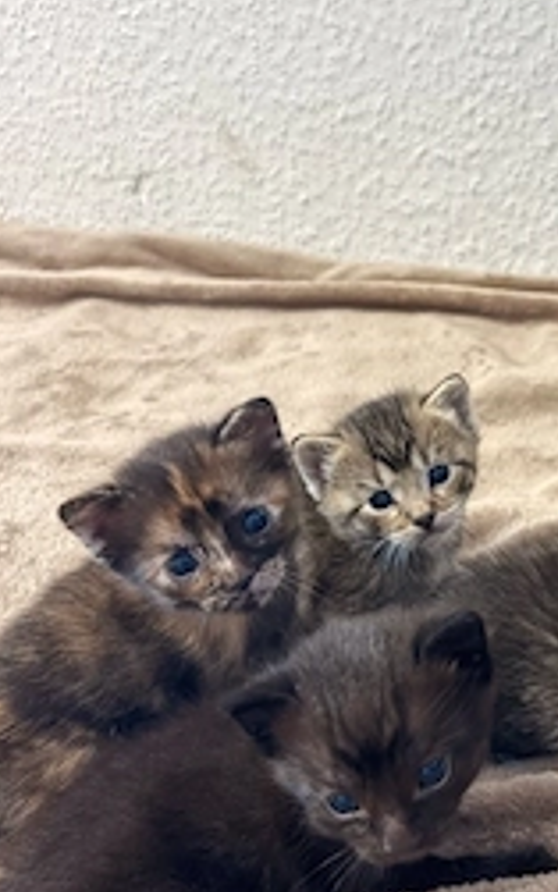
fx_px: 1070
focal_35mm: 44
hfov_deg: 28.1
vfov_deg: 45.2
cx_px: 505
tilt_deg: -25.6
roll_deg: +1.3
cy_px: 398
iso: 1000
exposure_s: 1/17
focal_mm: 5.96
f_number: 1.6
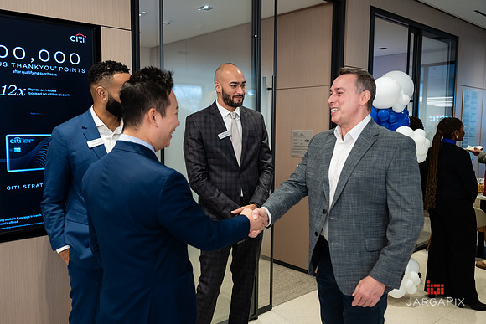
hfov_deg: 60.1
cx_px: 243
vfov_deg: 42.2
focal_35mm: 31
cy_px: 162
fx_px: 420
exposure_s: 1/200
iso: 800
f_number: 3.2
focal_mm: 30.5
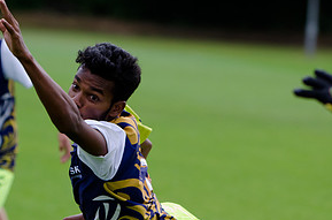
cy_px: 169
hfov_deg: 4.3
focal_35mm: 482
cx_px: 136
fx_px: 4433
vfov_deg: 2.8
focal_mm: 160
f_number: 4
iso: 800
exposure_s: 1/2500
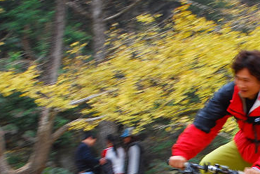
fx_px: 824
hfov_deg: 17.7
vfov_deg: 11.9
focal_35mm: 114
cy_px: 181
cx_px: 226
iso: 100
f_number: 4.8
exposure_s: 1/30
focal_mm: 32
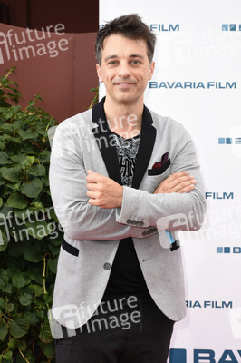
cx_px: 120
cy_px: 182
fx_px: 785
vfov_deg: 26.0
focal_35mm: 78
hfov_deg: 17.5
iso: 800
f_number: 6.3
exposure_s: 1/160
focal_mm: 52
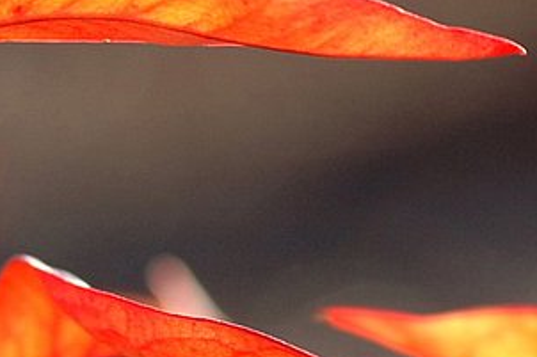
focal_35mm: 458
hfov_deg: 4.5
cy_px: 51
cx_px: -4
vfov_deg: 3.0
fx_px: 6828
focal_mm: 90
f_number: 6.3
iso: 200
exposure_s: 1/200
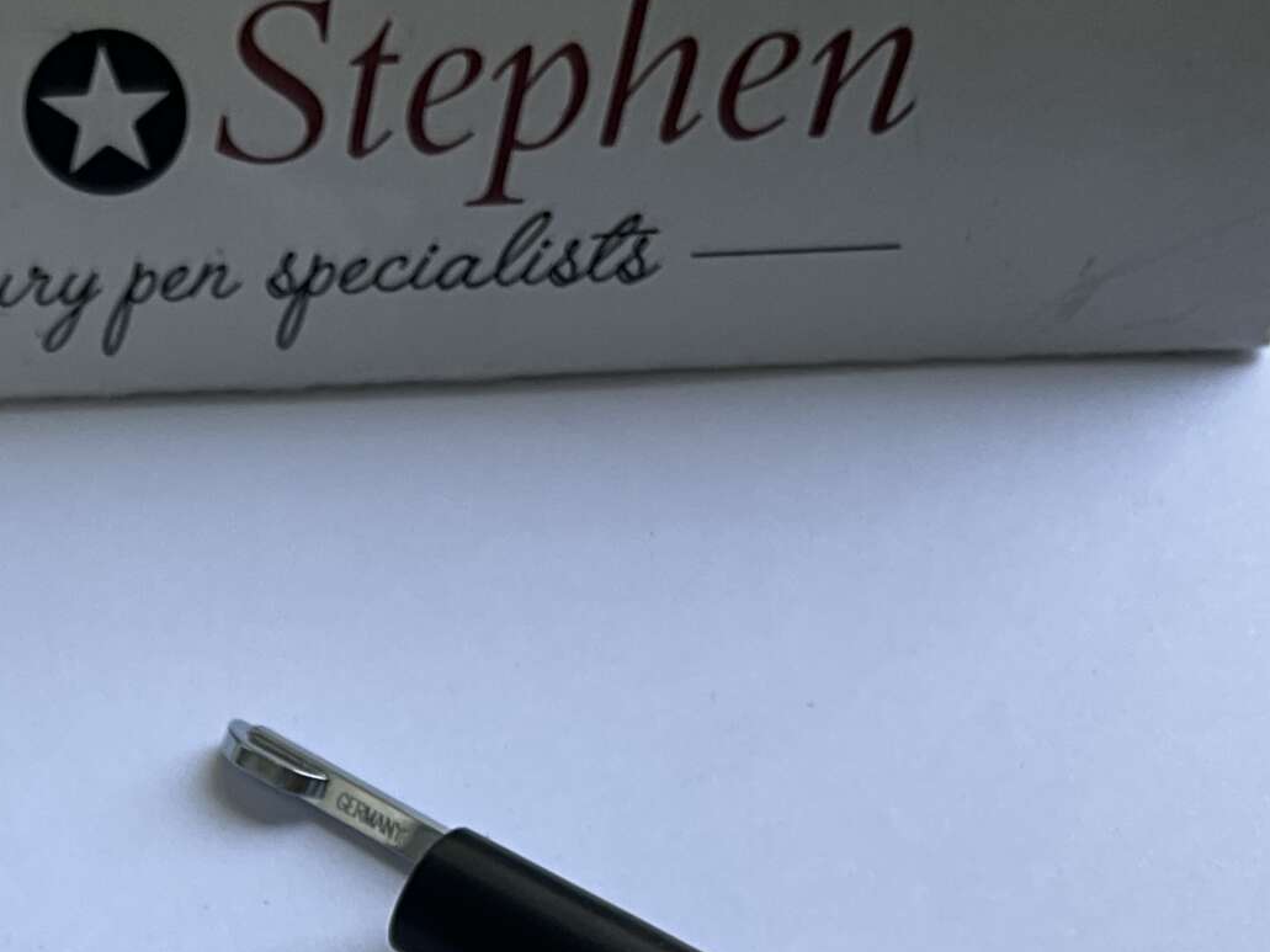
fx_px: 2641
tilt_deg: -60.8
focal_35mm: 72
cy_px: 1133
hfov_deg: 26.0
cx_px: 89
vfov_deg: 19.3
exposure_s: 1/122
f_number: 1.8
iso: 20
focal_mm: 3
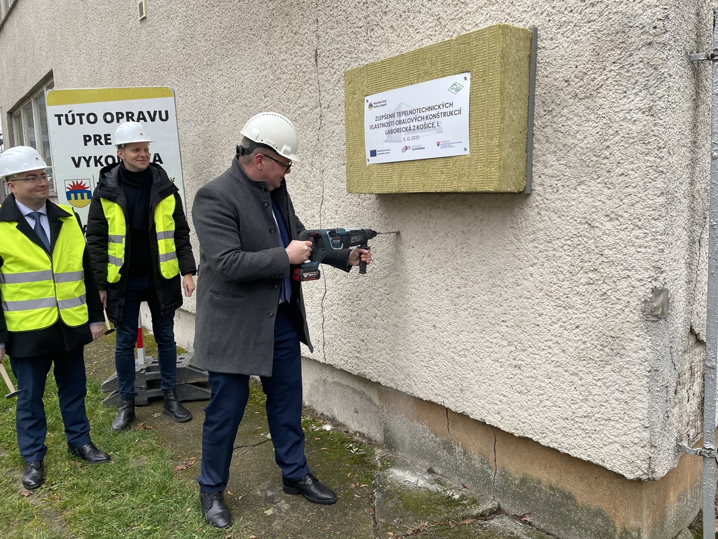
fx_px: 539
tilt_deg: -7.9
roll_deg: +1.8
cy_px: 270
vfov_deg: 53.1
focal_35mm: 26
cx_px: 359
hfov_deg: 67.3
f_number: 1.6
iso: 40
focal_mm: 4.2
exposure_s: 1/121
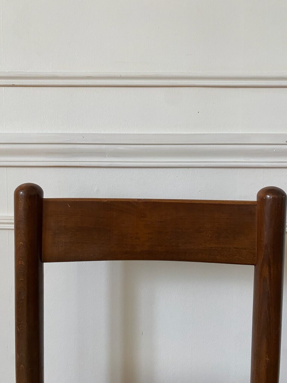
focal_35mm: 26
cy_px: 192
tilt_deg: -1.8
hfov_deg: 53.1
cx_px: 144
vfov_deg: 67.3
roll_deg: +0.6
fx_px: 287
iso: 200
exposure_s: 1/60
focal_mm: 4.25
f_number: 1.8
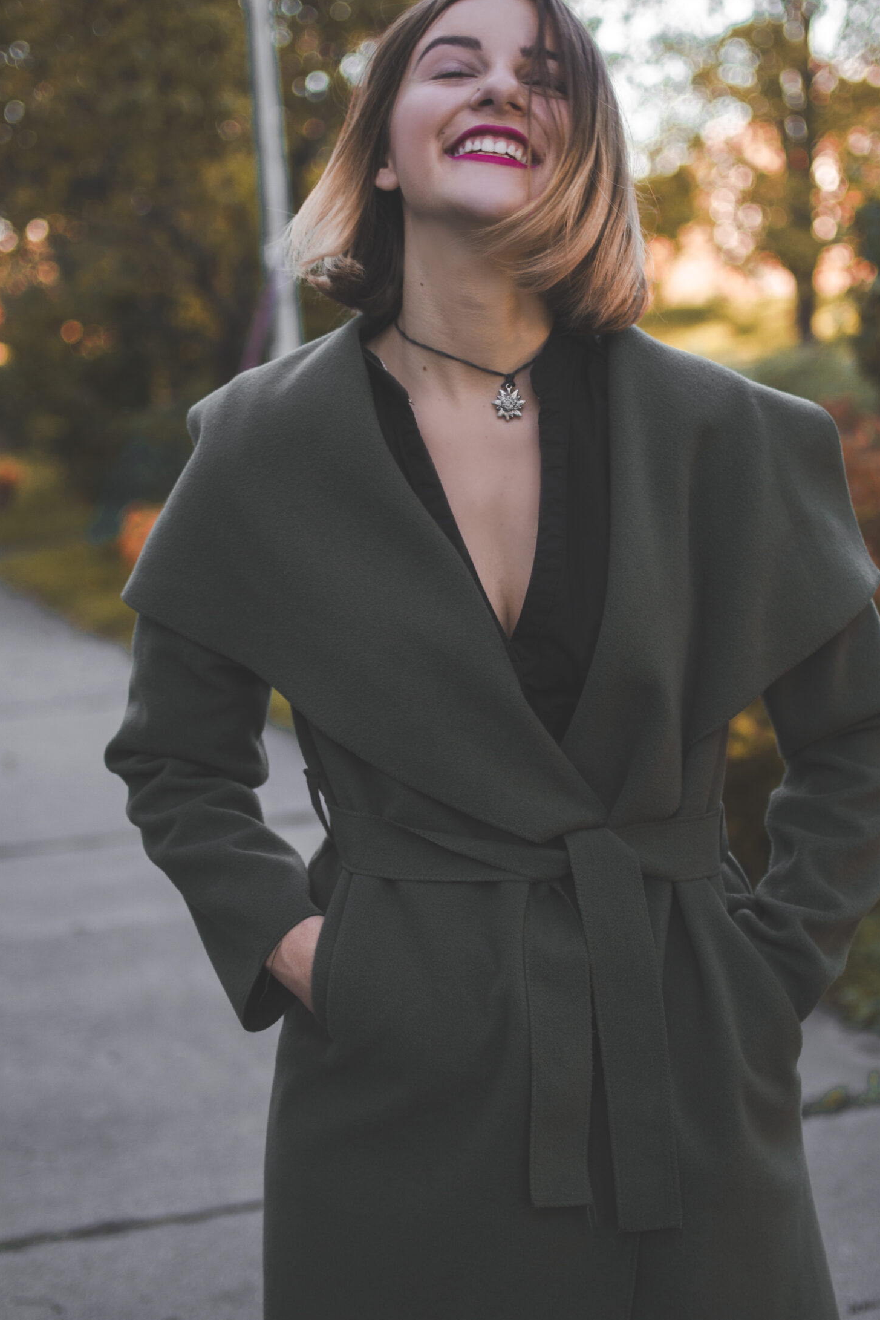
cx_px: 503
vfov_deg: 32.6
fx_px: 2258
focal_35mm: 62
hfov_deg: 22.0
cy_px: 613
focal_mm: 35
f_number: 1.8
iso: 100
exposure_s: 1/400
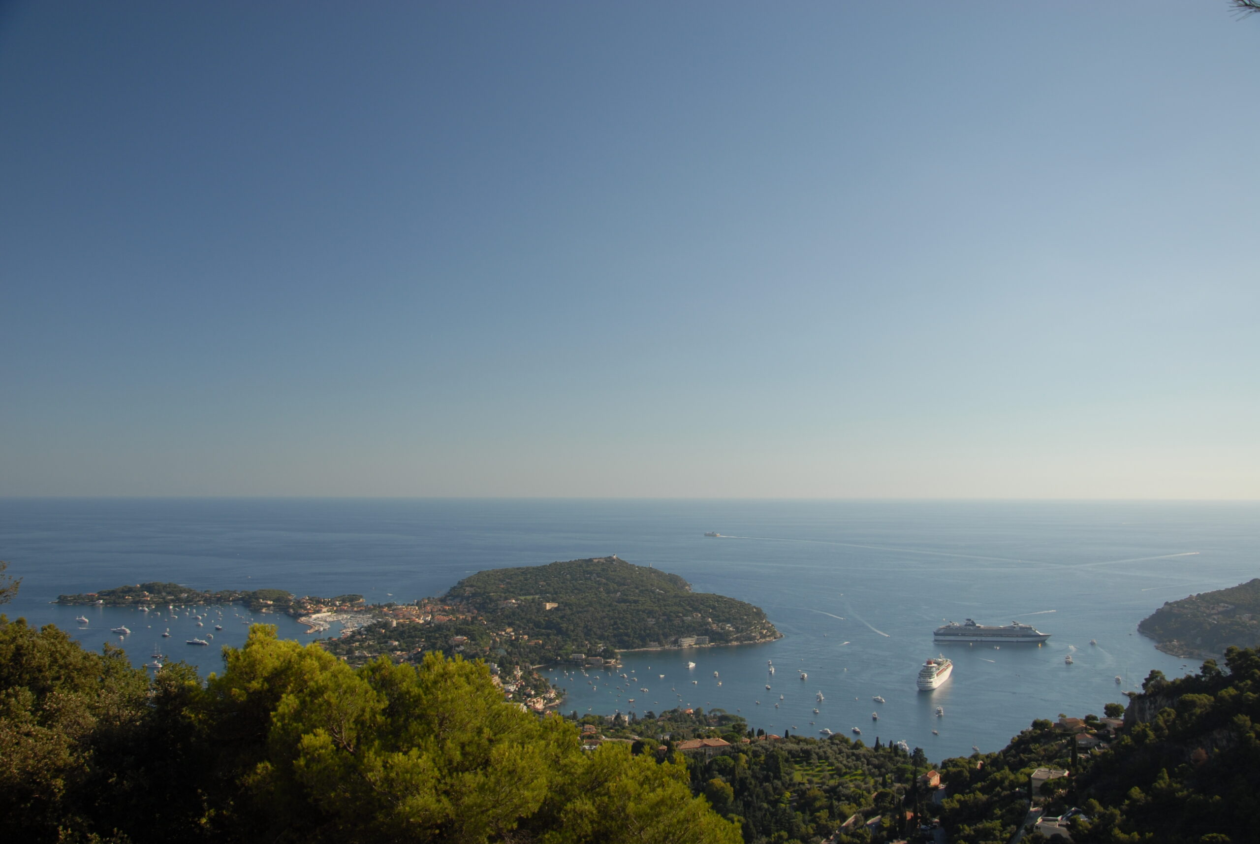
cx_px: 630
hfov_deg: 59.4
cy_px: 422
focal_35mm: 32
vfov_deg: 41.8
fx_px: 1104
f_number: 5.6
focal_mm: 21
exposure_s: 1/250
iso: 100
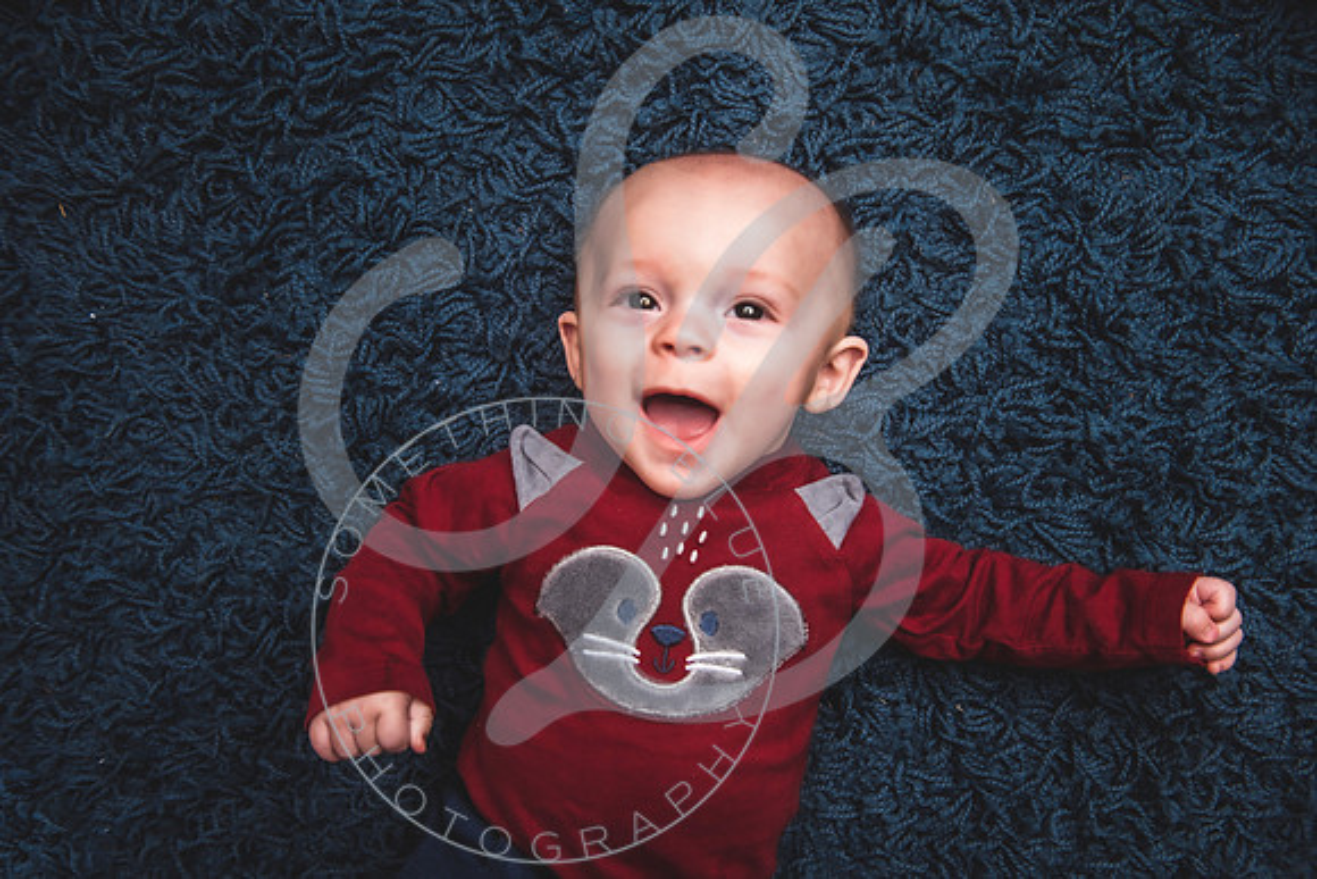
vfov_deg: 41.1
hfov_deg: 58.7
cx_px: 658
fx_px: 1171
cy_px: 440
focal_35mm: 32
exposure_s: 1/250
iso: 100
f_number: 4
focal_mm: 32
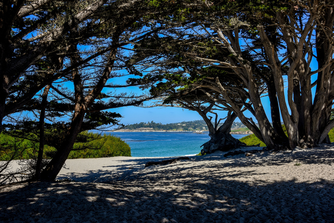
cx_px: 167
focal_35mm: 35
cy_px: 112
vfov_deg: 37.9
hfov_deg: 54.4
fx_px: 325
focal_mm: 35
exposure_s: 1/80
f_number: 16
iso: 160
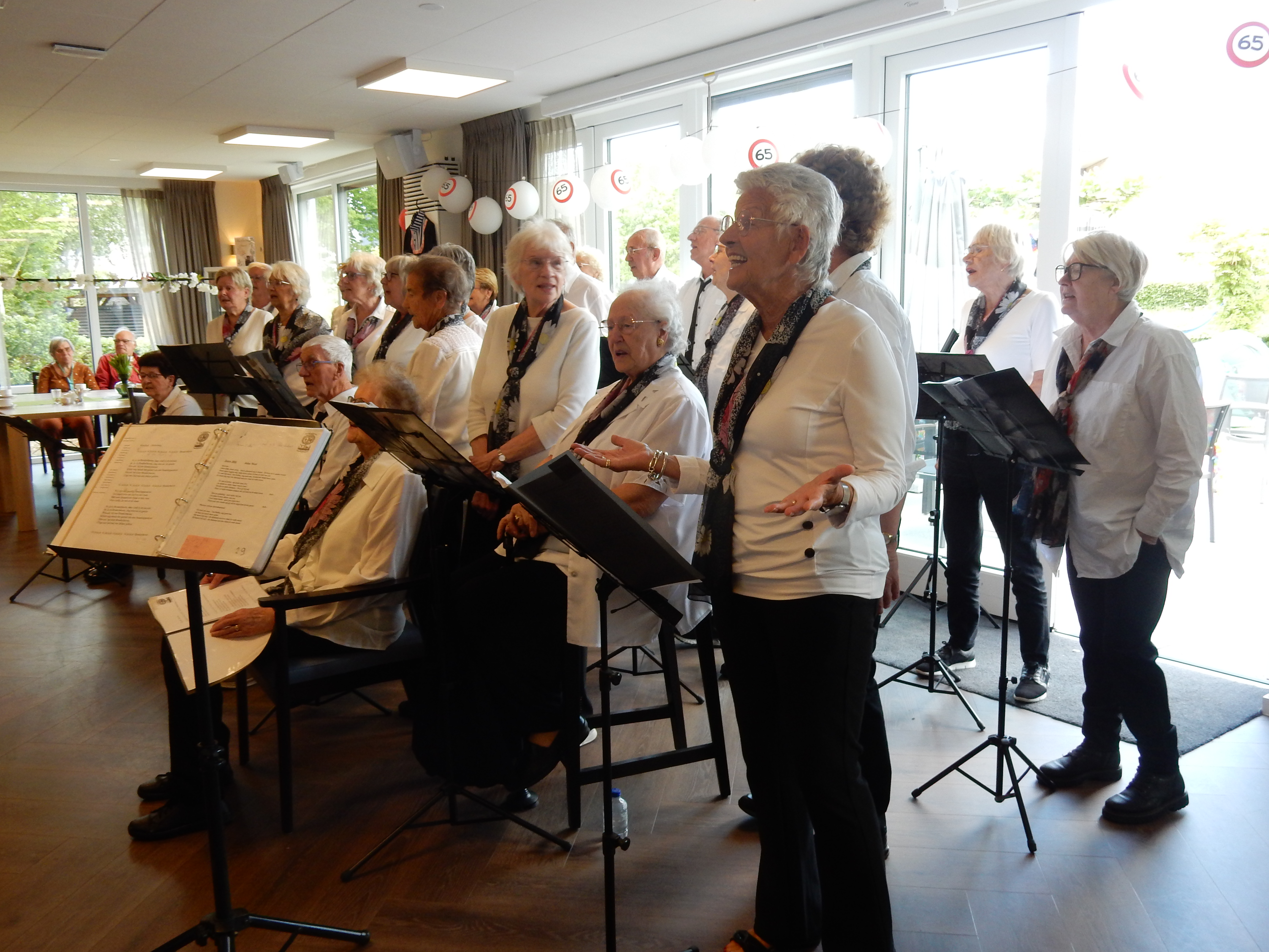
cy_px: 476
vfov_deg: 46.8
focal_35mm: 30
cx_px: 634
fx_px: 1100
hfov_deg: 60.0
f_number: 4
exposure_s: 1/30
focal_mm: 5.4
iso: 220
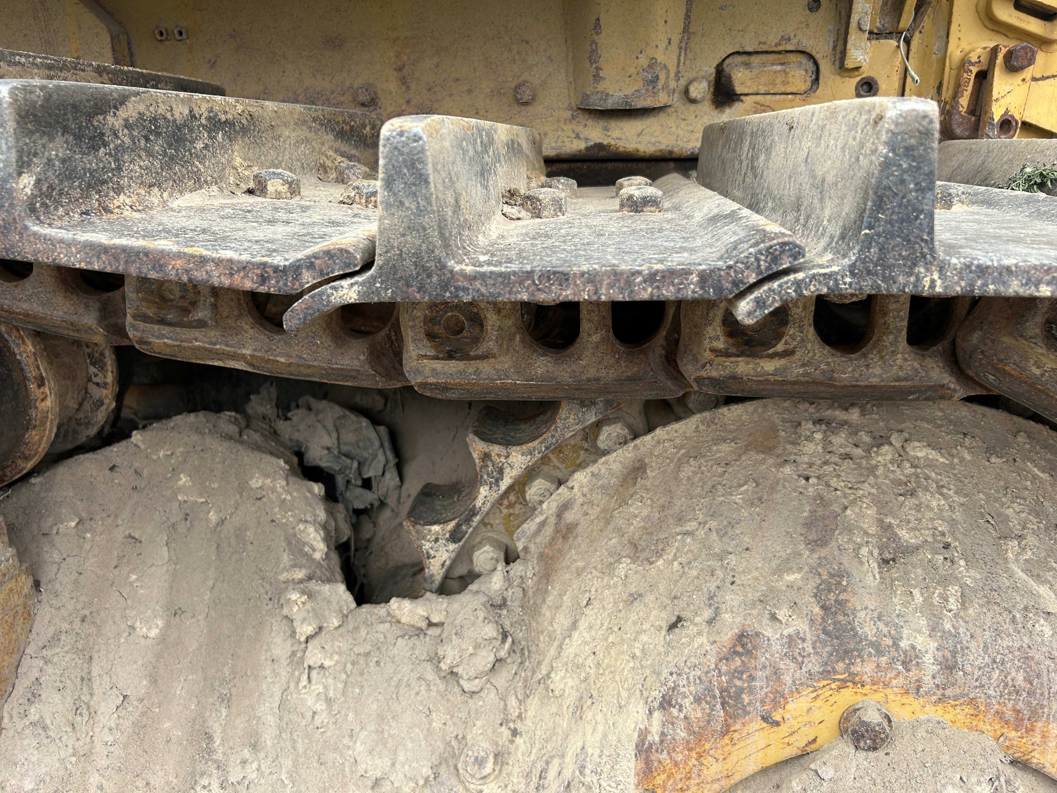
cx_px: 528
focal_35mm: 26
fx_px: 794
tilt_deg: -18.7
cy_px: 396
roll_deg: +0.0
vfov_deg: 53.1
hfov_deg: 67.3
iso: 50
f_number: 1.5
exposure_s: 1/666
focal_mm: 5.7
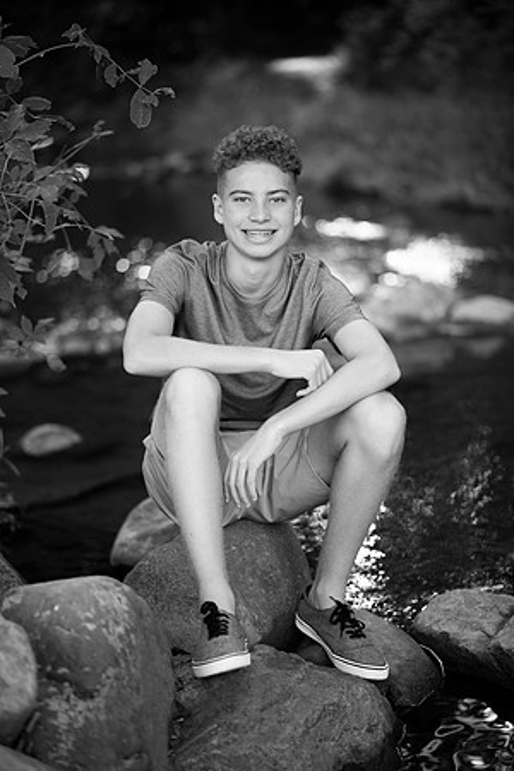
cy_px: 386
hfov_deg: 16.1
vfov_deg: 23.9
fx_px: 1820
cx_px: 257
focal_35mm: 85
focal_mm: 85
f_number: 1.8
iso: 125
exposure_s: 1/250
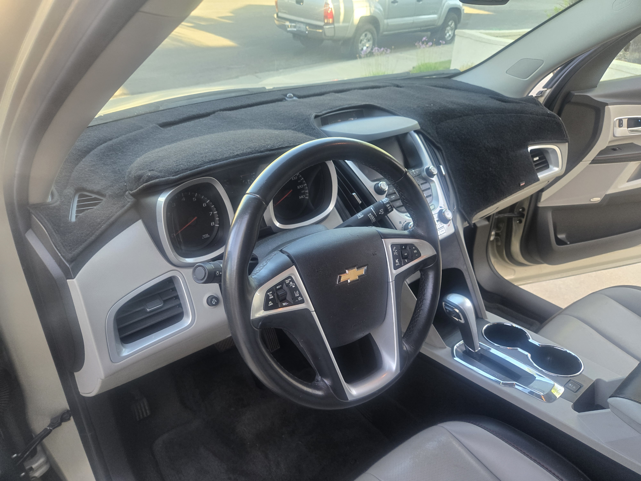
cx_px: 320
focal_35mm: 23
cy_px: 240
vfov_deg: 58.9
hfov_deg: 73.9
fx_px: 426
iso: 125
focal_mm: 5.4
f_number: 1.8
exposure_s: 1/180
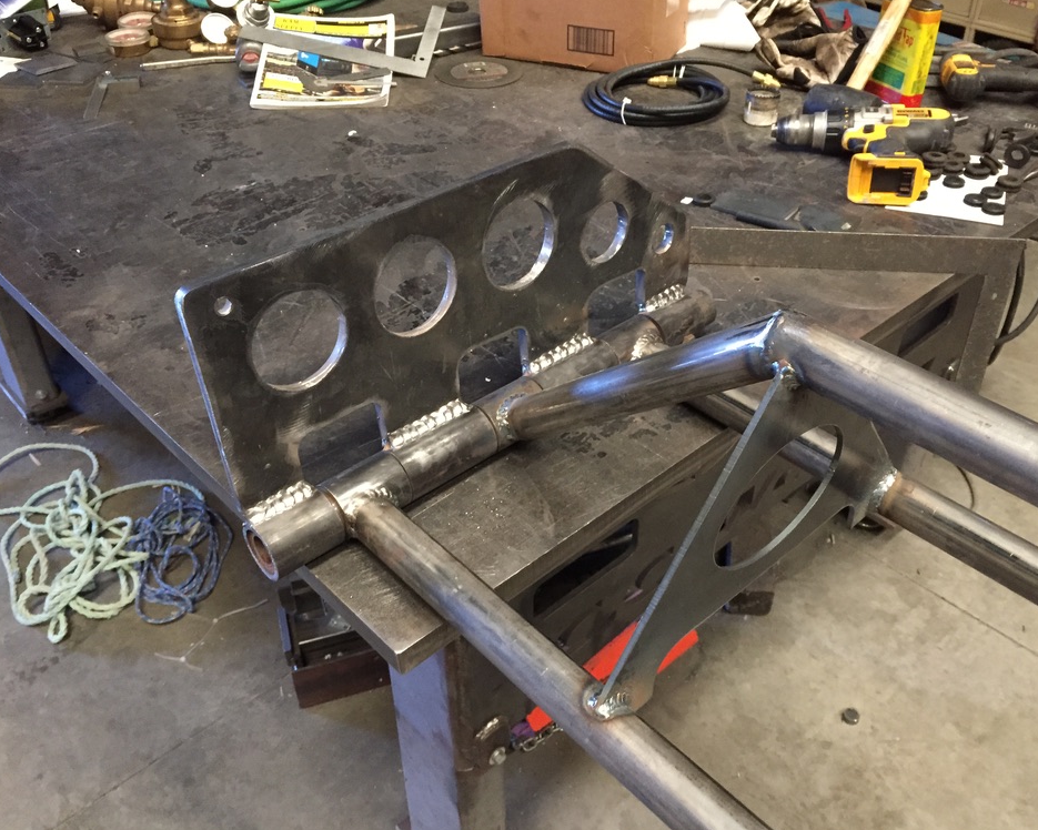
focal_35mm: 31
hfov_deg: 57.1
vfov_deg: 47.1
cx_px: 564
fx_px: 952
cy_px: 418
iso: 320
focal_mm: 4.15
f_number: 2.2
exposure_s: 1/30
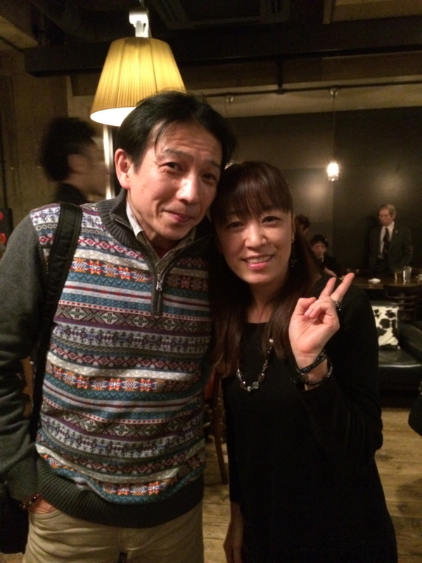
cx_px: 211
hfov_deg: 46.8
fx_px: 488
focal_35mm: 30
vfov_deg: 60.0
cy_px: 282
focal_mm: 4.12
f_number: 2.2
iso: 800
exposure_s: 1/15
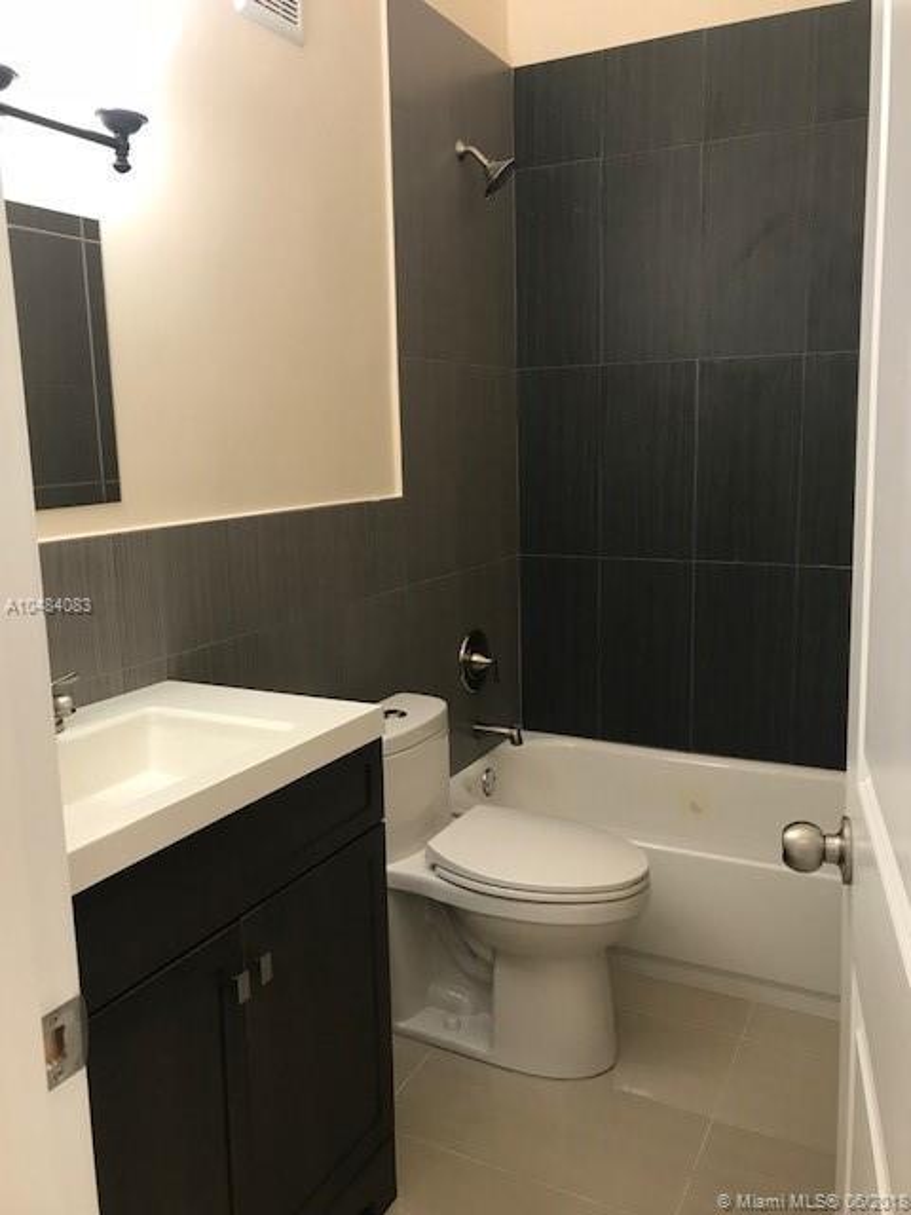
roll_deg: +2.1
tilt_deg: -10.2
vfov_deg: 63.4
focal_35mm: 28
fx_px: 983
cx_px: 456
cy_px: 608
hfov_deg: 49.7
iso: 40
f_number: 1.8
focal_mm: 3.99
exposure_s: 1/24
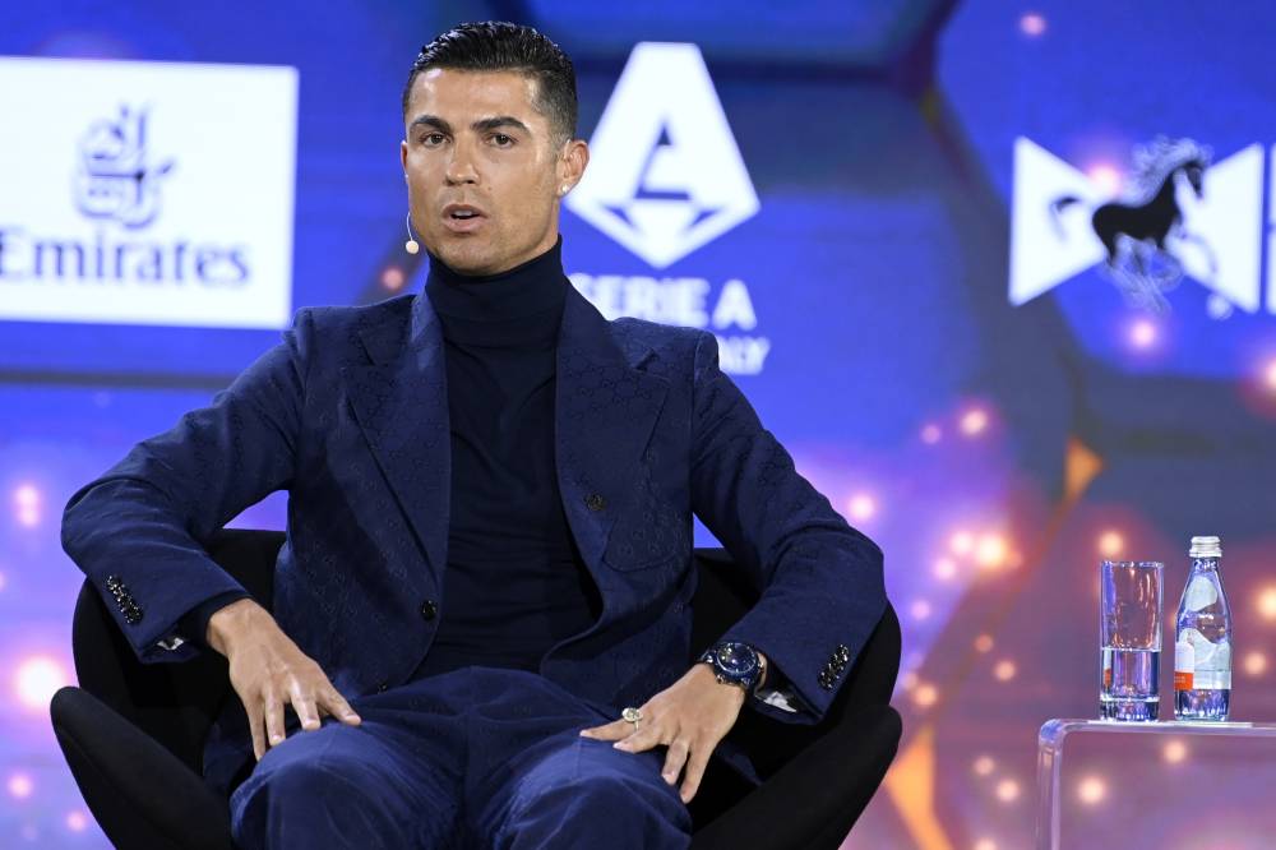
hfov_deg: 4.0
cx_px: 638
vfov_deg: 2.7
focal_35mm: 510
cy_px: 425
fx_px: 18070
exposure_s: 1/200
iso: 2500
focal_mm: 340
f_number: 5
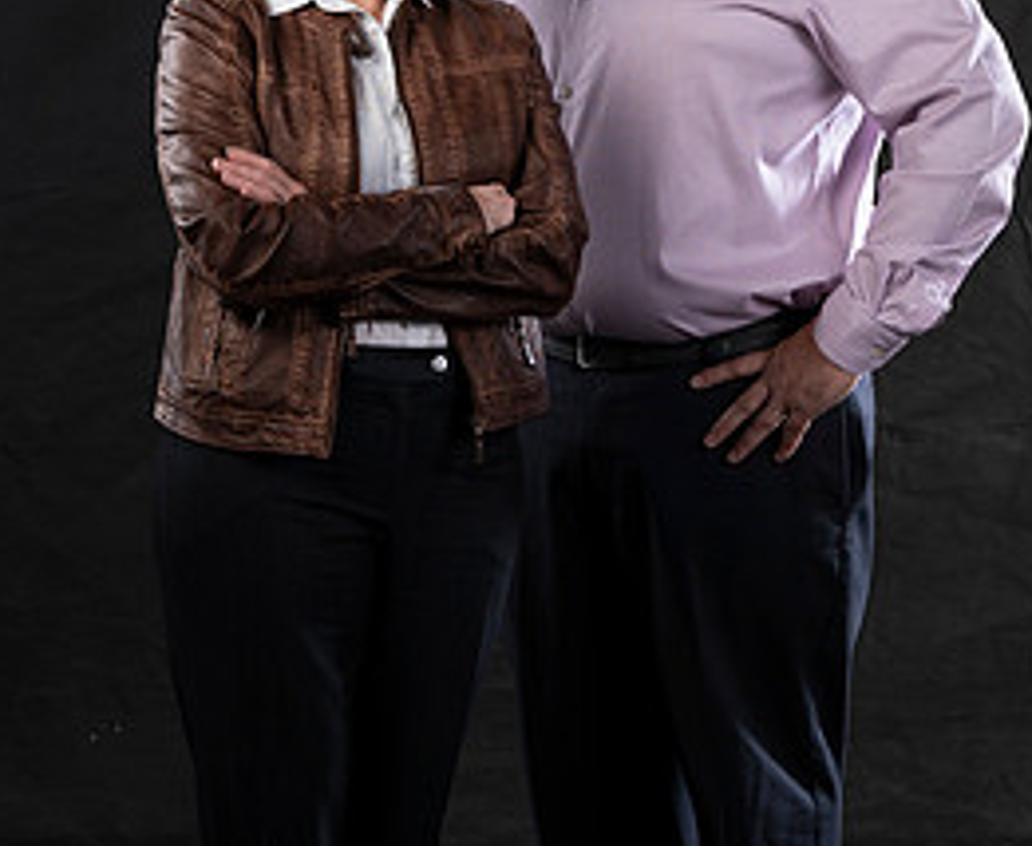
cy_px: 289
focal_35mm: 156
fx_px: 4811
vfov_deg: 10.0
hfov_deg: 12.2
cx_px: 530
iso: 80
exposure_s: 1/125
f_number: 6.3
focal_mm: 58
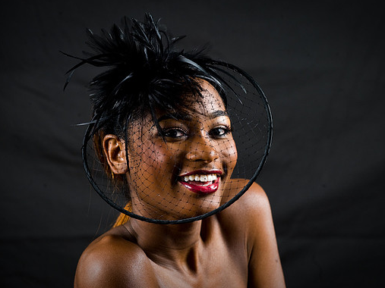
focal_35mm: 176
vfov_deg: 8.4
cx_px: 205
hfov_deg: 11.2
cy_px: 143
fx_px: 1957
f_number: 5.6
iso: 320
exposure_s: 1/125
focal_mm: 160
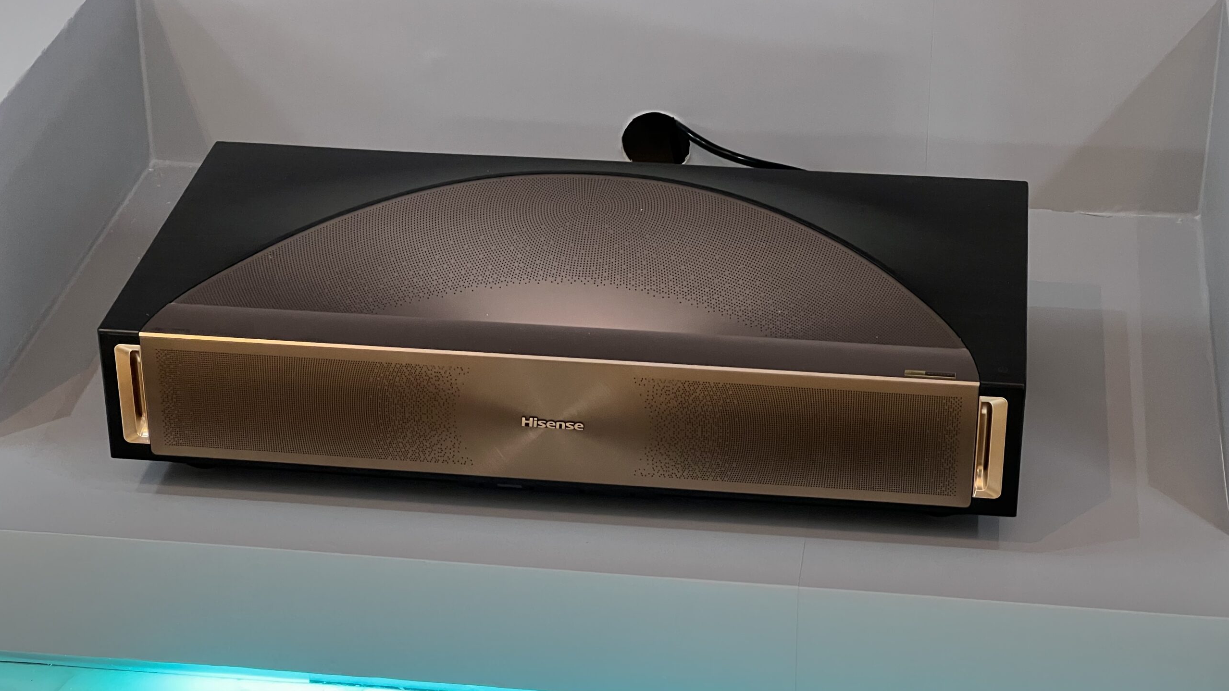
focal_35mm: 84
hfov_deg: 25.3
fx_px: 2737
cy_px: 395
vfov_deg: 14.4
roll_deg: +0.1
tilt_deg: -29.2
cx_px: 614
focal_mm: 9
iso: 320
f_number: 2.8
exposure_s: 1/60
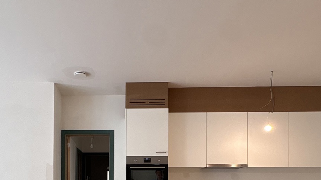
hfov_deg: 57.0
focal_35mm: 34
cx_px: 113
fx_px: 289
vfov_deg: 31.3
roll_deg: +0.8
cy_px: 191
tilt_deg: +0.0
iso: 160
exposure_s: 1/50
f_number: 2.2
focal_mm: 2.22
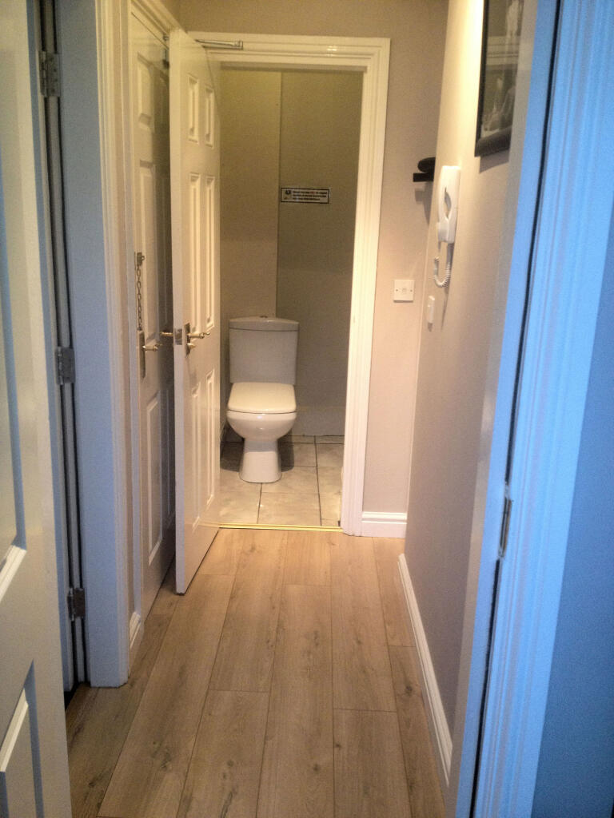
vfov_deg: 52.6
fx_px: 828
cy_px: 409
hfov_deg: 40.7
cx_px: 307
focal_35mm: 35
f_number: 2.4
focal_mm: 4.28
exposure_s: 1/20
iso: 125
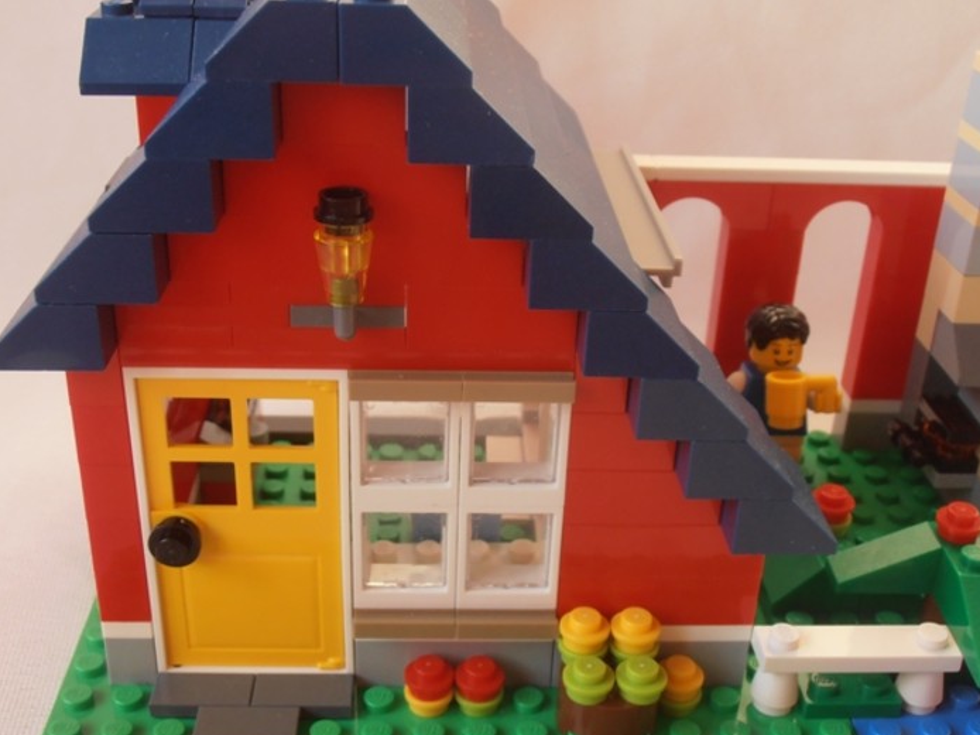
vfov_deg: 30.2
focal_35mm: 48
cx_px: 474
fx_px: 1358
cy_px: 430
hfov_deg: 39.7
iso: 80
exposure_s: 1/40
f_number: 3.9
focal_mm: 6.61
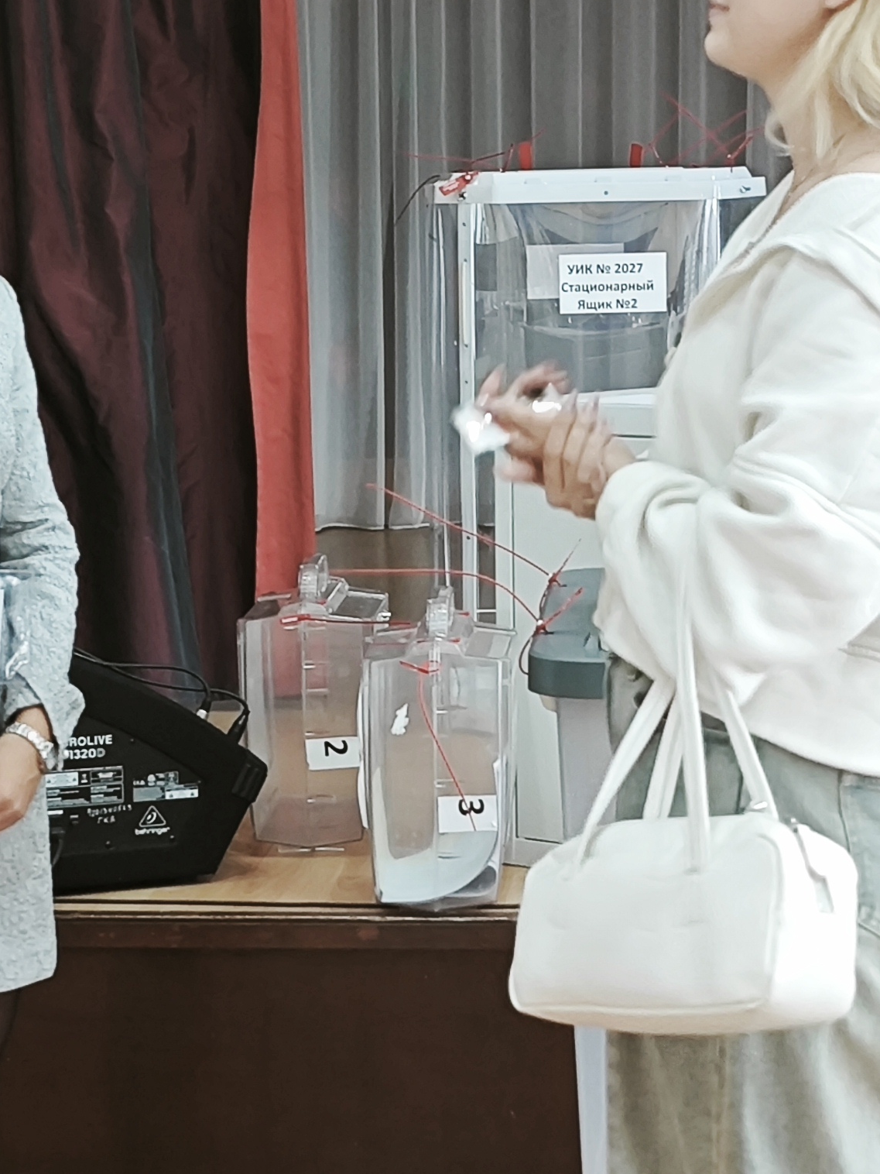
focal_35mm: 100
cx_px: 235
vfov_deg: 19.6
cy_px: 677
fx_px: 3390
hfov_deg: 14.7
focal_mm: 5.43
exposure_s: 1/50
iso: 320
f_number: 1.8
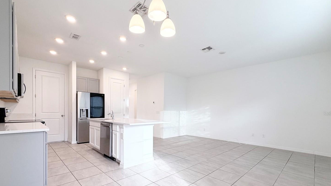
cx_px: 161
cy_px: 113
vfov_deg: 63.2
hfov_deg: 95.9
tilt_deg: -1.3
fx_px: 149
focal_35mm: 17
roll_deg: -0.2
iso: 100
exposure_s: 1/120
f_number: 2.2
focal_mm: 2.22
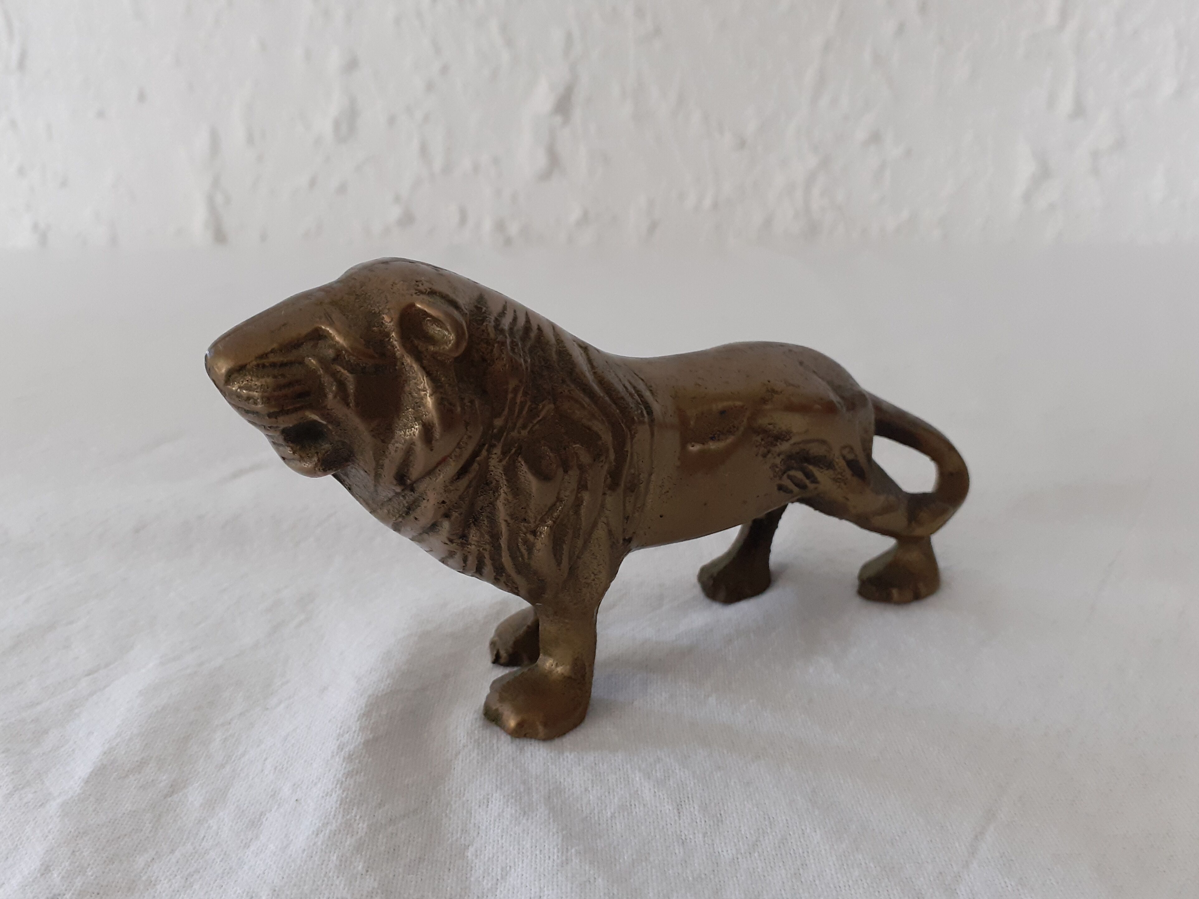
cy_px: 463
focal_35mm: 29
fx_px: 1004
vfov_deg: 48.2
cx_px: 584
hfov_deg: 61.7
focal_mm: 3.6
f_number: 1.9
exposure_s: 1/50
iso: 200
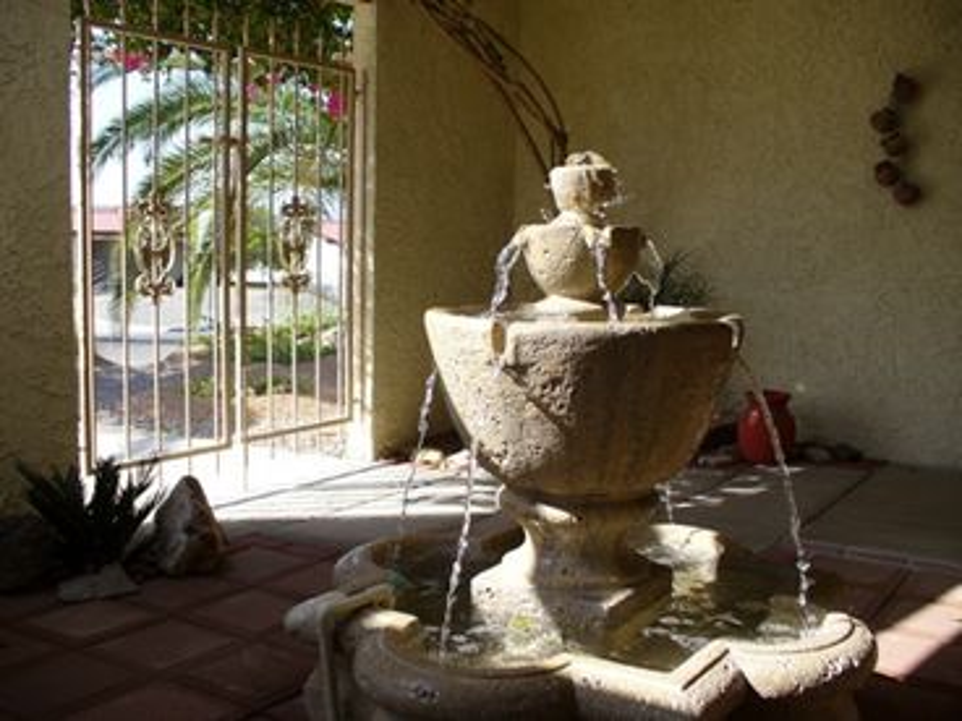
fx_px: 1028
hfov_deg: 50.1
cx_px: 481
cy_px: 360
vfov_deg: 38.7
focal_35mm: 37
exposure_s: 1/500
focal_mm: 6.1
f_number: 2.8
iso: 80
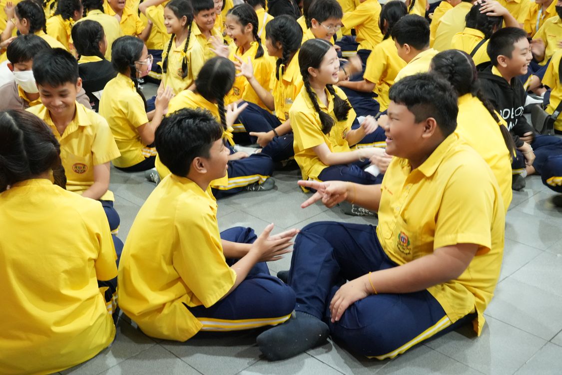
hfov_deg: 43.6
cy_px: 188
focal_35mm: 45
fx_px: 702
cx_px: 281
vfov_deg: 29.9
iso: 4000
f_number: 5
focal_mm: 30
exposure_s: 1/50
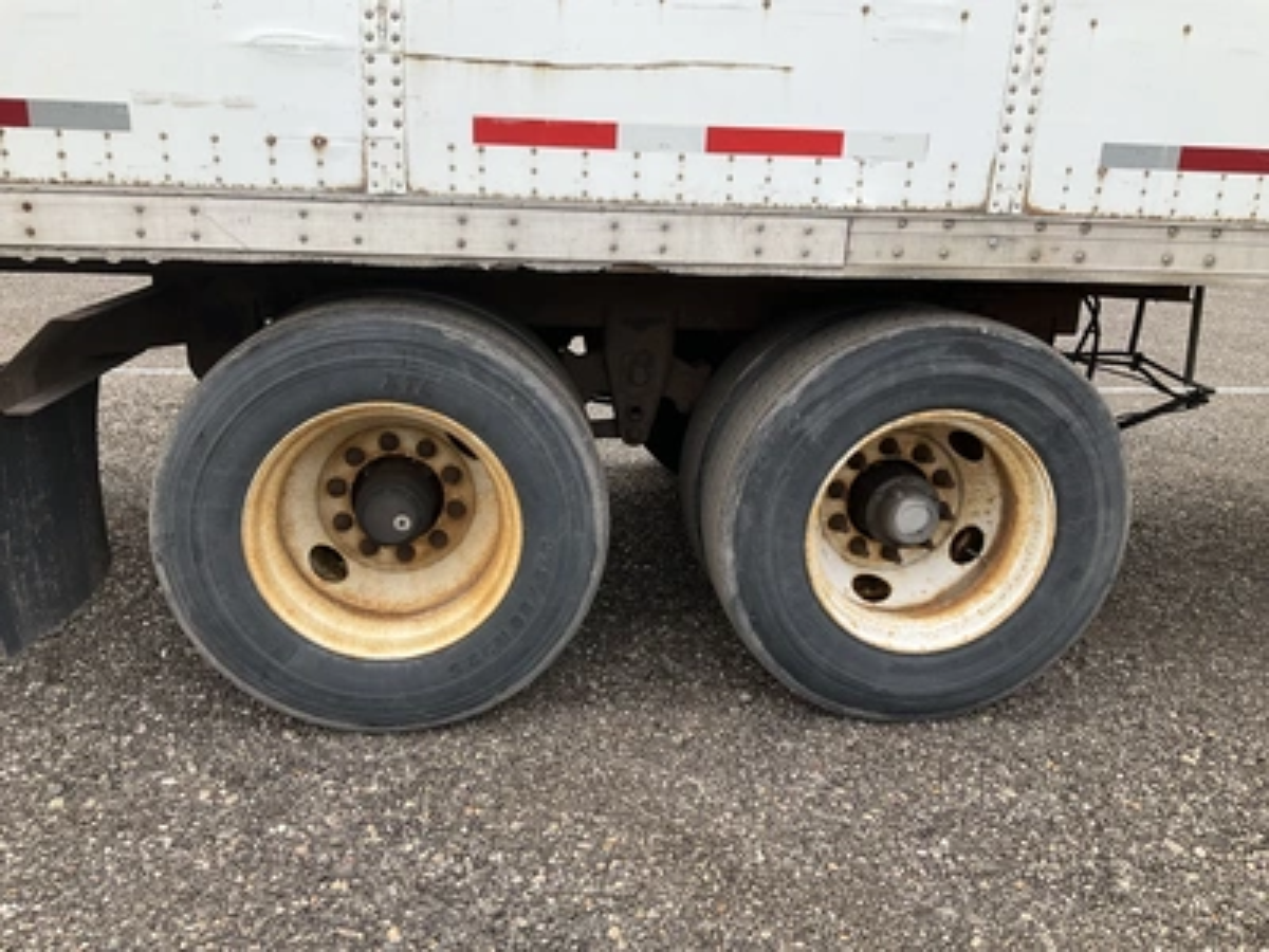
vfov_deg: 48.2
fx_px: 1063
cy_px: 476
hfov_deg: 61.7
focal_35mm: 29
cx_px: 634
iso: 25
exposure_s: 1/383
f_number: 1.8
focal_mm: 3
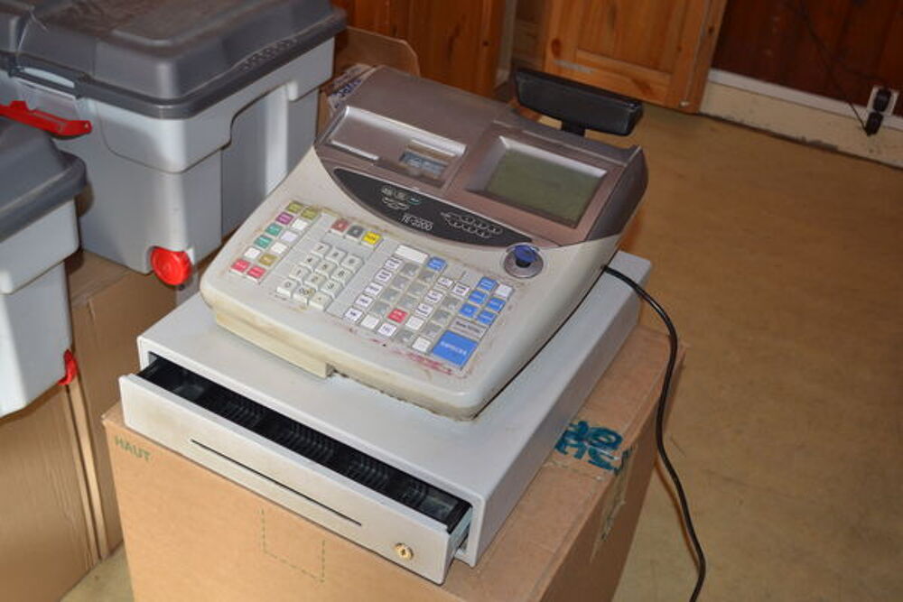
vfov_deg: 34.2
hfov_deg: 49.5
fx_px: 978
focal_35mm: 39
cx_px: 452
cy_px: 301
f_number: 4.2
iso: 800
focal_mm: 26
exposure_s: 1/30
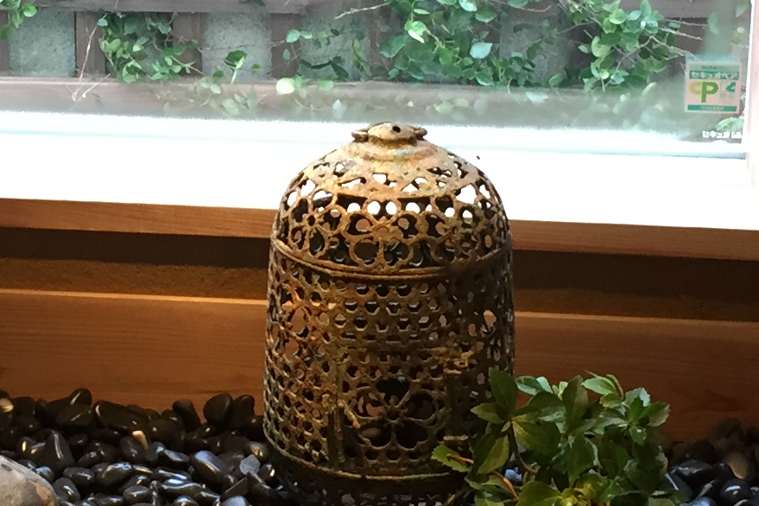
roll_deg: +1.6
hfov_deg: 18.1
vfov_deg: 12.2
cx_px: 120
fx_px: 2361
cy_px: 79
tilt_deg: -17.3
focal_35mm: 112
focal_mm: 4.15
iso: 80
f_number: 2.2
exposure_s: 1/30
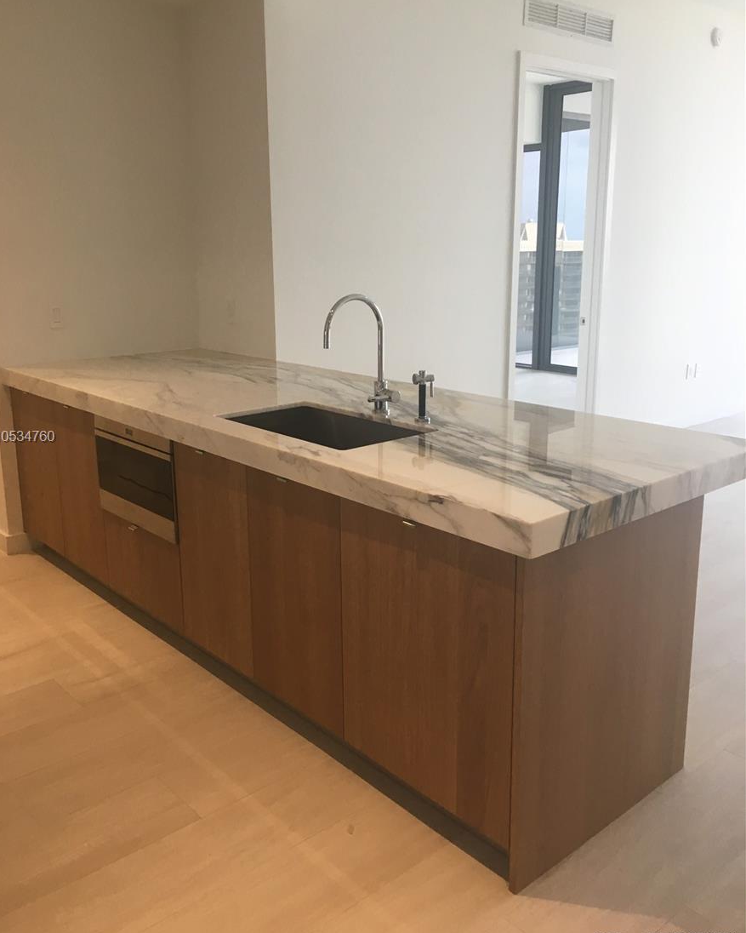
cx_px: 364
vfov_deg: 57.1
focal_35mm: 31
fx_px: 855
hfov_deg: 47.1
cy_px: 438
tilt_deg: -12.3
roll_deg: +0.0
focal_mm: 4.15
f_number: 2.2
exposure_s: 1/30
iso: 25
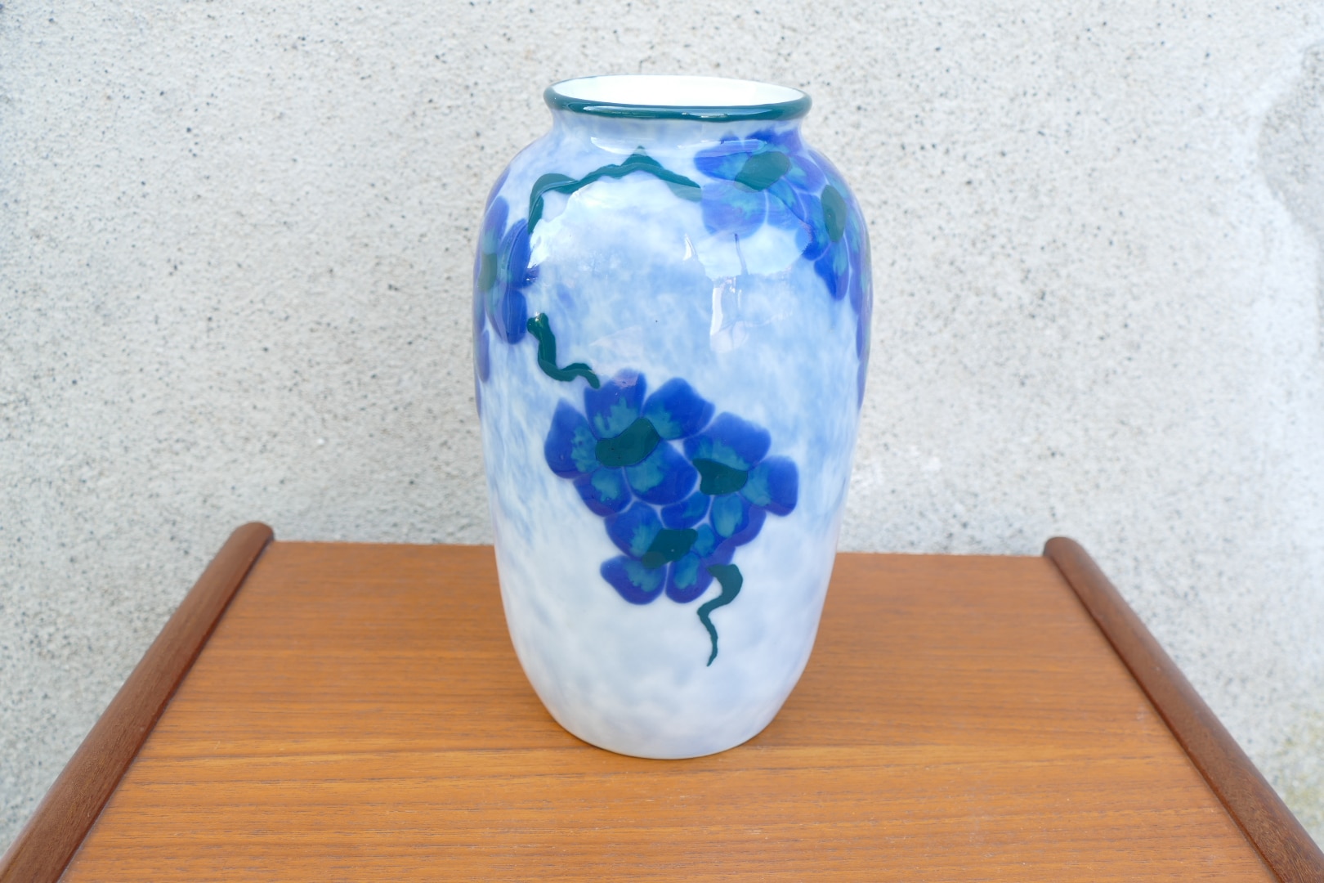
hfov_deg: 54.4
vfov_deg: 37.9
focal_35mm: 35
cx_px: 662
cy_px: 442
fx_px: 1287
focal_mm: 12.9
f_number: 3.1
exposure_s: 1/100
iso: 125
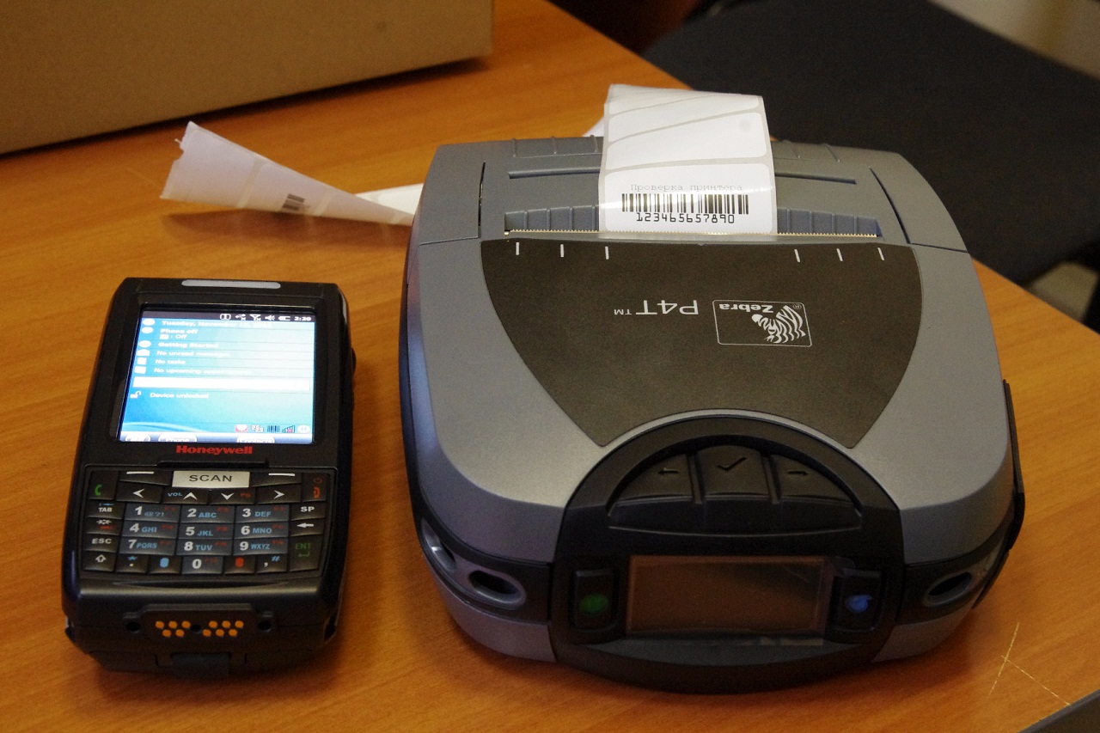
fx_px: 1650
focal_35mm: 54
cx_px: 550
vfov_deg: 25.1
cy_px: 366
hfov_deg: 36.9
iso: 3200
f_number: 8
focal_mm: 36.25
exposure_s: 1/25
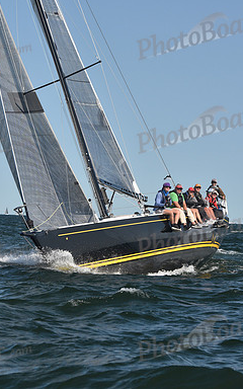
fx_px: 1600
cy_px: 194
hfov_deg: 8.7
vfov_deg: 13.9
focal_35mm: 151
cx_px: 85
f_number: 5
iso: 250
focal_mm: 98
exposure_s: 1/800
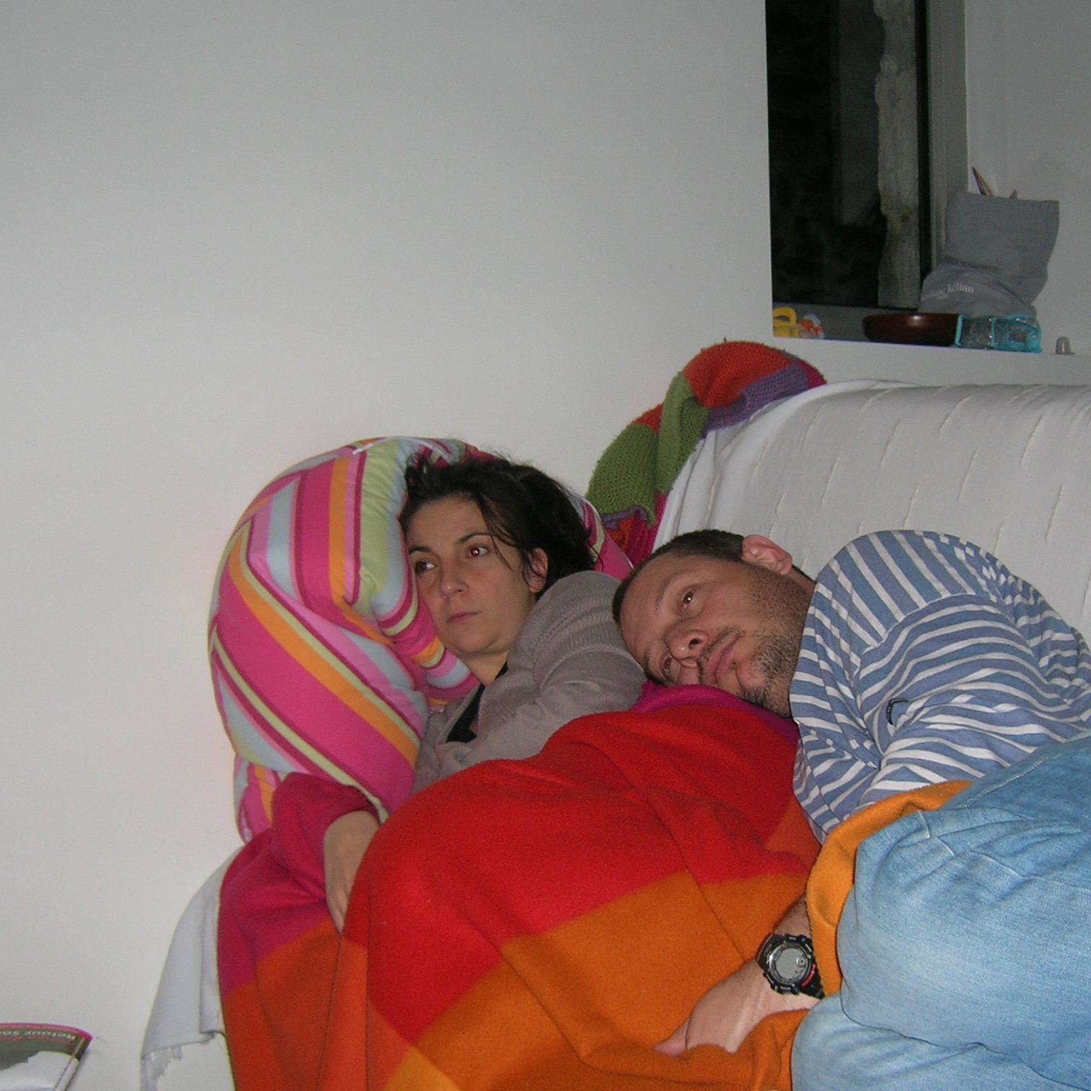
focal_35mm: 51
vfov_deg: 33.3
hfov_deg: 33.3
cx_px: 666
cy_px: 662
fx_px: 1819
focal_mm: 5.7
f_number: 2.9
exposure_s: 1/60.1
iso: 55
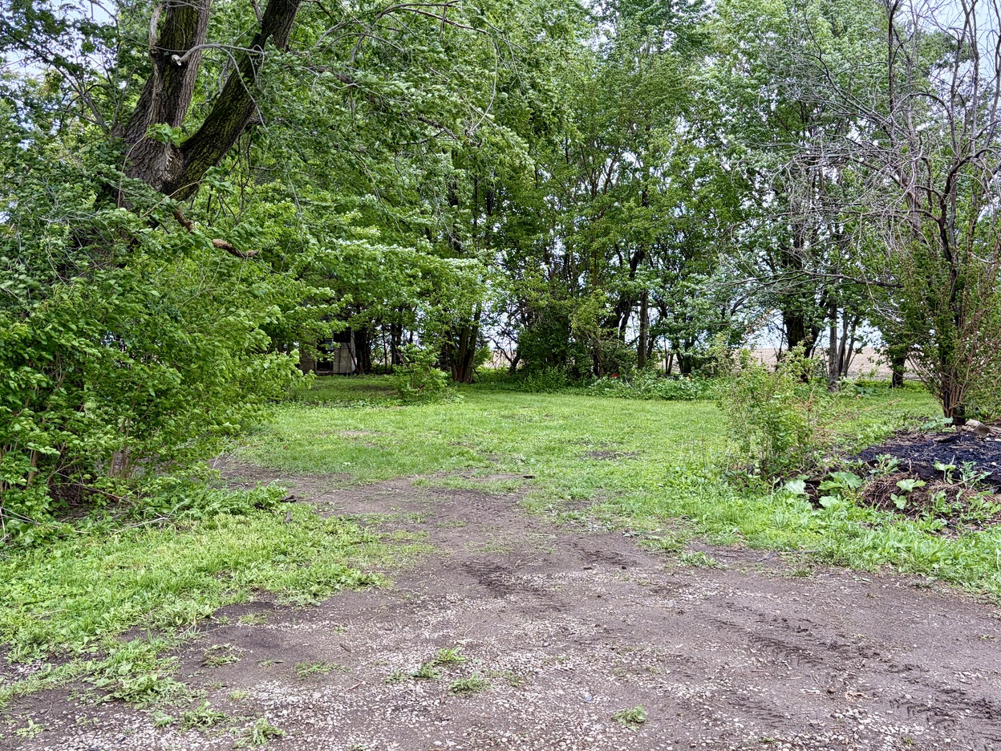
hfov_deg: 60.0
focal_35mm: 30
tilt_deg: +1.0
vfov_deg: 46.8
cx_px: 492
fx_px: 868
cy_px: 375
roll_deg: +0.5
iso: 50
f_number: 1.6
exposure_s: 1/293
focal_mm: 5.96
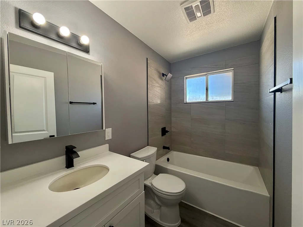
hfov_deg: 102.1
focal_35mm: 14
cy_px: 114
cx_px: 152
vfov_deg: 85.7
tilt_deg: -1.1
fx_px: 123
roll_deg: +0.5
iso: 50
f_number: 2.2
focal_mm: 2.22
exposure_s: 1/120
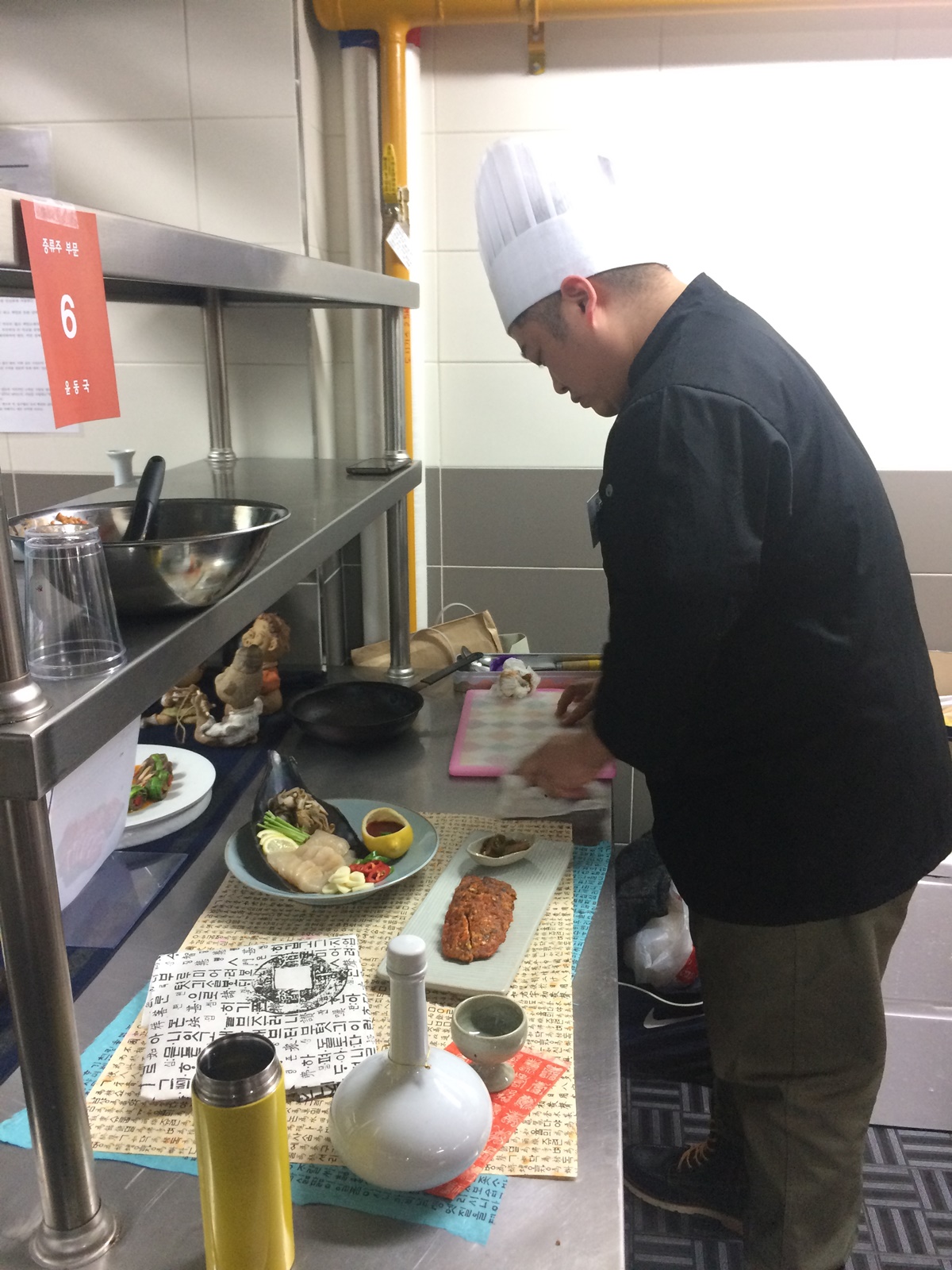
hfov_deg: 48.2
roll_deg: +1.1
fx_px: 1063
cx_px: 476
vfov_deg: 61.7
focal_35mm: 29
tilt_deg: -18.3
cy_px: 635
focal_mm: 4.15
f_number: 2.2
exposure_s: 1/30
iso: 160
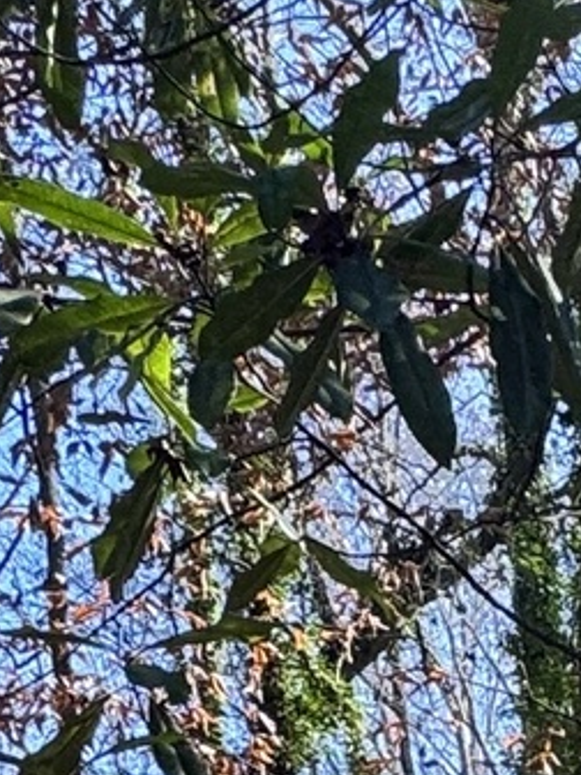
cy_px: 1755
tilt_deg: -6.6
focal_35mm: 96
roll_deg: +5.5
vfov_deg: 14.7
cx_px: 1222
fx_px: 2148
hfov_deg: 13.0
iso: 40
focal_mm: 2.22
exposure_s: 1/188
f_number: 2.2
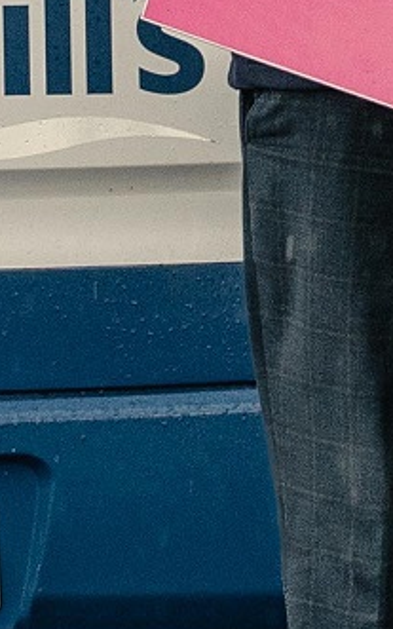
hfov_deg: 1.3
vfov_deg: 2.1
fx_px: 17403
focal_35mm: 1016
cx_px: 1384
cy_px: -646
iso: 1600
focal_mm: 110
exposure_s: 1/400
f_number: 4
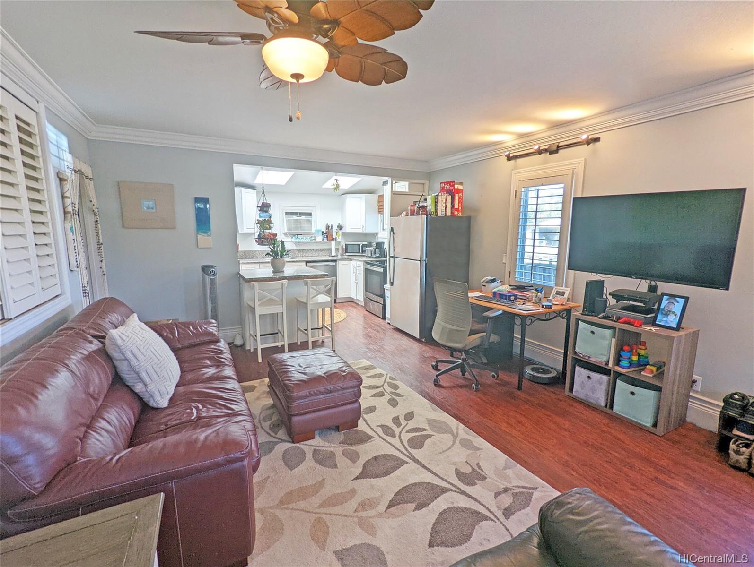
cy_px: 284
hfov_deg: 94.4
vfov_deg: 78.2
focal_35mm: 16
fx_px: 349
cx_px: 377
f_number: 2.2
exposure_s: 1/120
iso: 94
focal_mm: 2.35
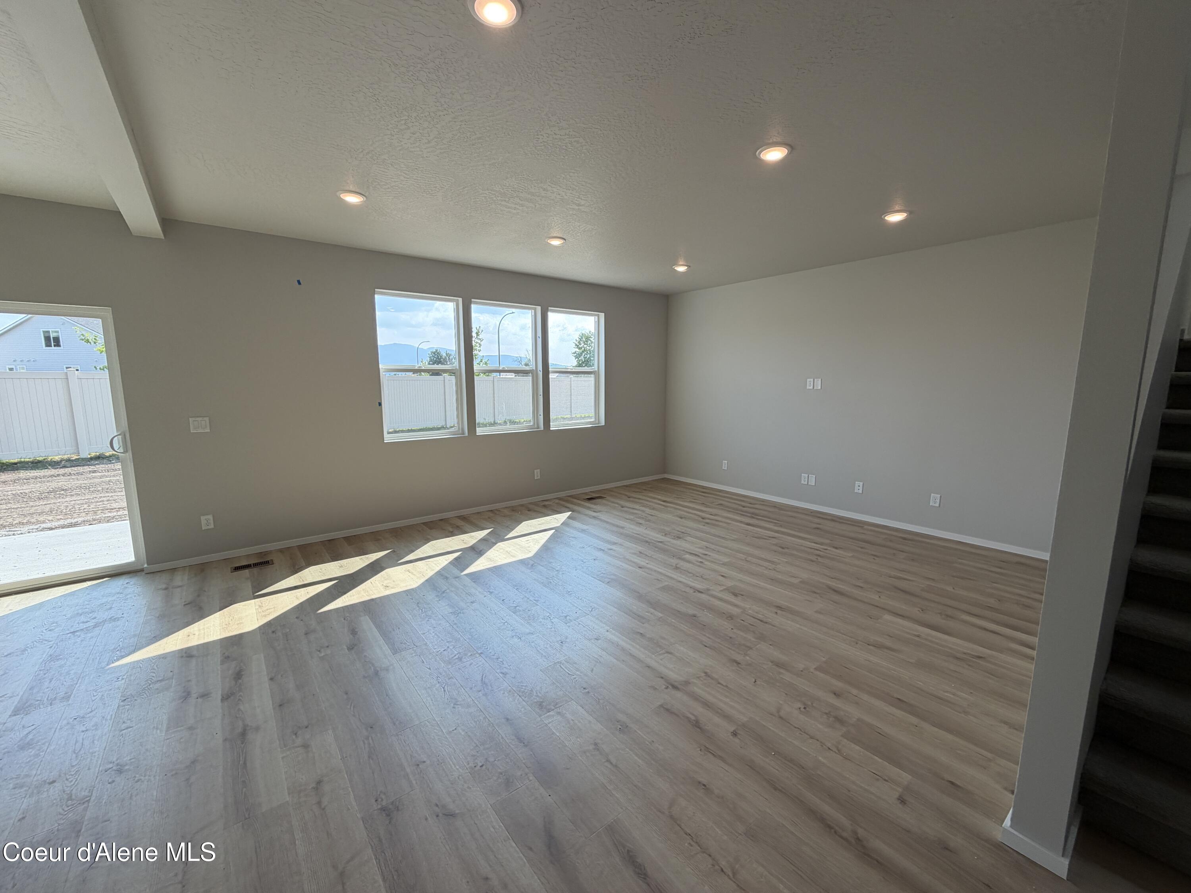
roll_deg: +0.5
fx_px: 482
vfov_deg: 85.7
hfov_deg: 102.1
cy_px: 446
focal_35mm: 14
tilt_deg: -7.7
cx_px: 596
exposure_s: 1/120
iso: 32
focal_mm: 2.22
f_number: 2.2
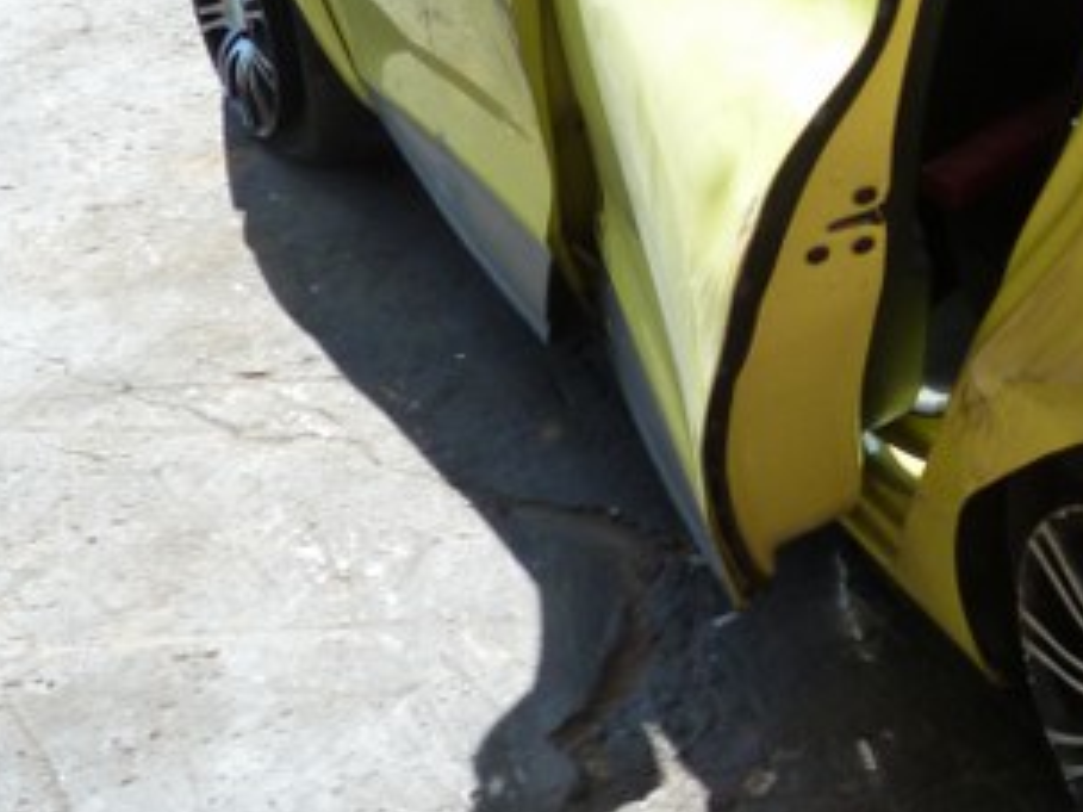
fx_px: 2064
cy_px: 140
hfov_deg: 25.3
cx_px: 1408
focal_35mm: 66
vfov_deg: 21.9
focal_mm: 4.5
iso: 125
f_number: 4
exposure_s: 1/200
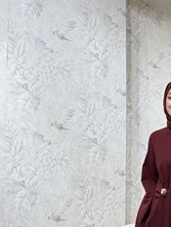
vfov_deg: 33.8
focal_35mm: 55
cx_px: 192
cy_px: 186
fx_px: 362
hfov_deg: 24.6
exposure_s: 1/326
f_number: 1.78
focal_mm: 6.76
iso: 80
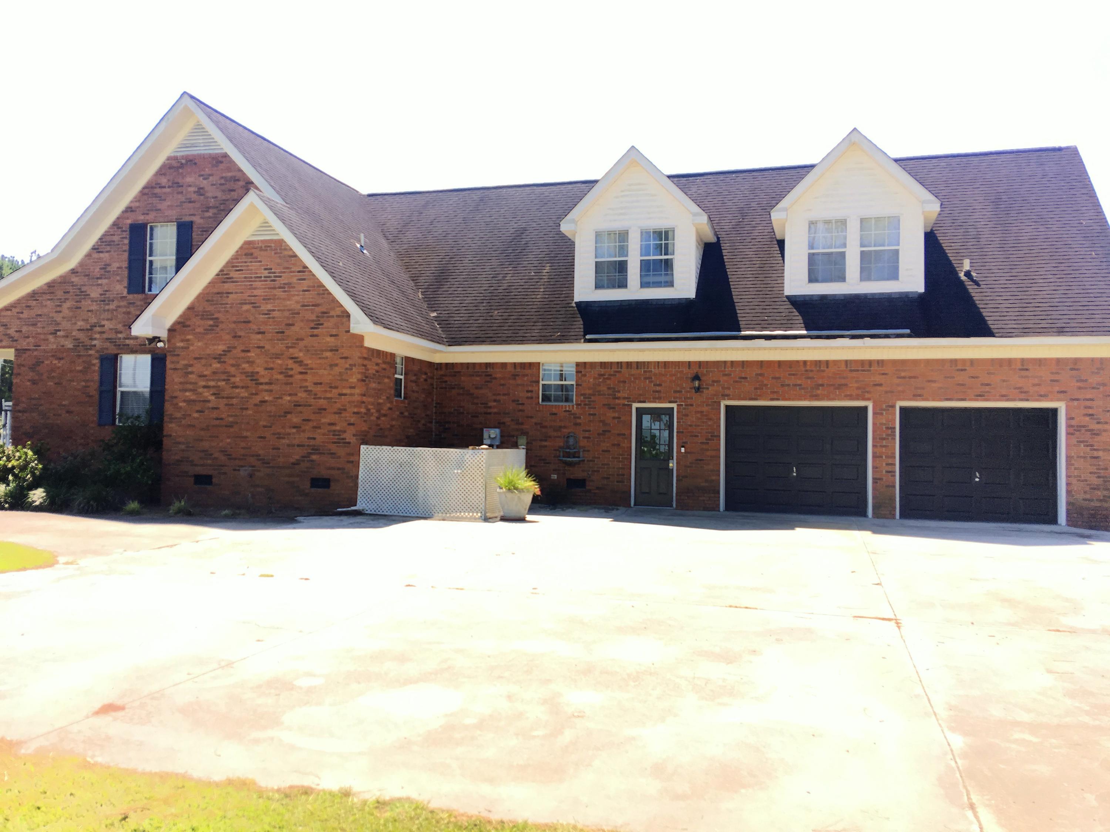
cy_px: 416
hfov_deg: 61.7
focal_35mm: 29
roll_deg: -1.5
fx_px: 930
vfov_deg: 48.2
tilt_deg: +2.8
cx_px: 555
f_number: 2.2
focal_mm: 4.15
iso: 25
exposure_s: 1/490
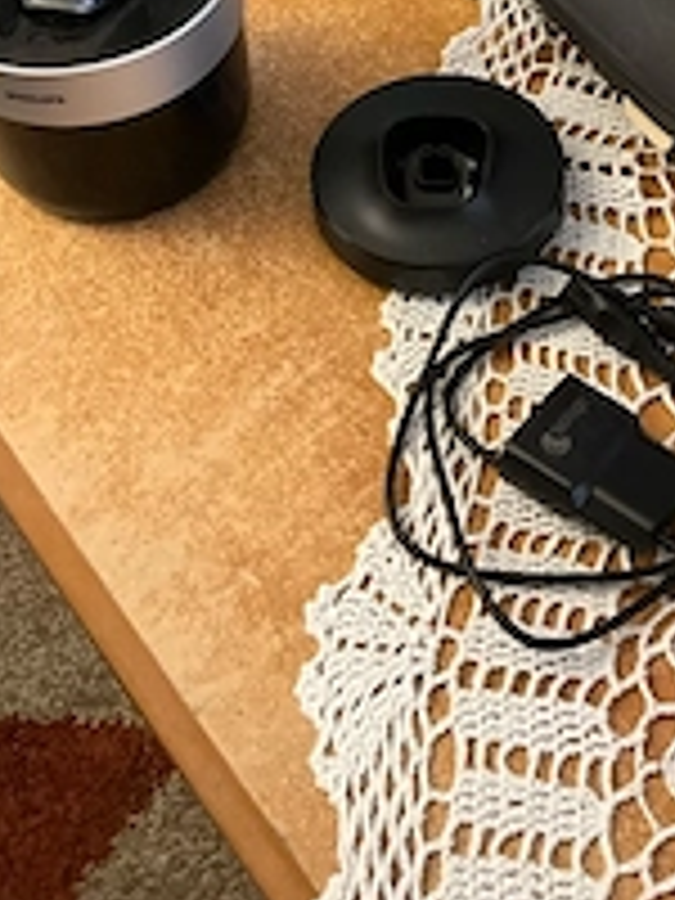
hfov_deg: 25.2
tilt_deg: -46.6
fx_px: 1508
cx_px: 418
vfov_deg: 31.4
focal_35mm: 58
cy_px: 63
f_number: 1.8
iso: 320
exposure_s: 1/30
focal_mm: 3
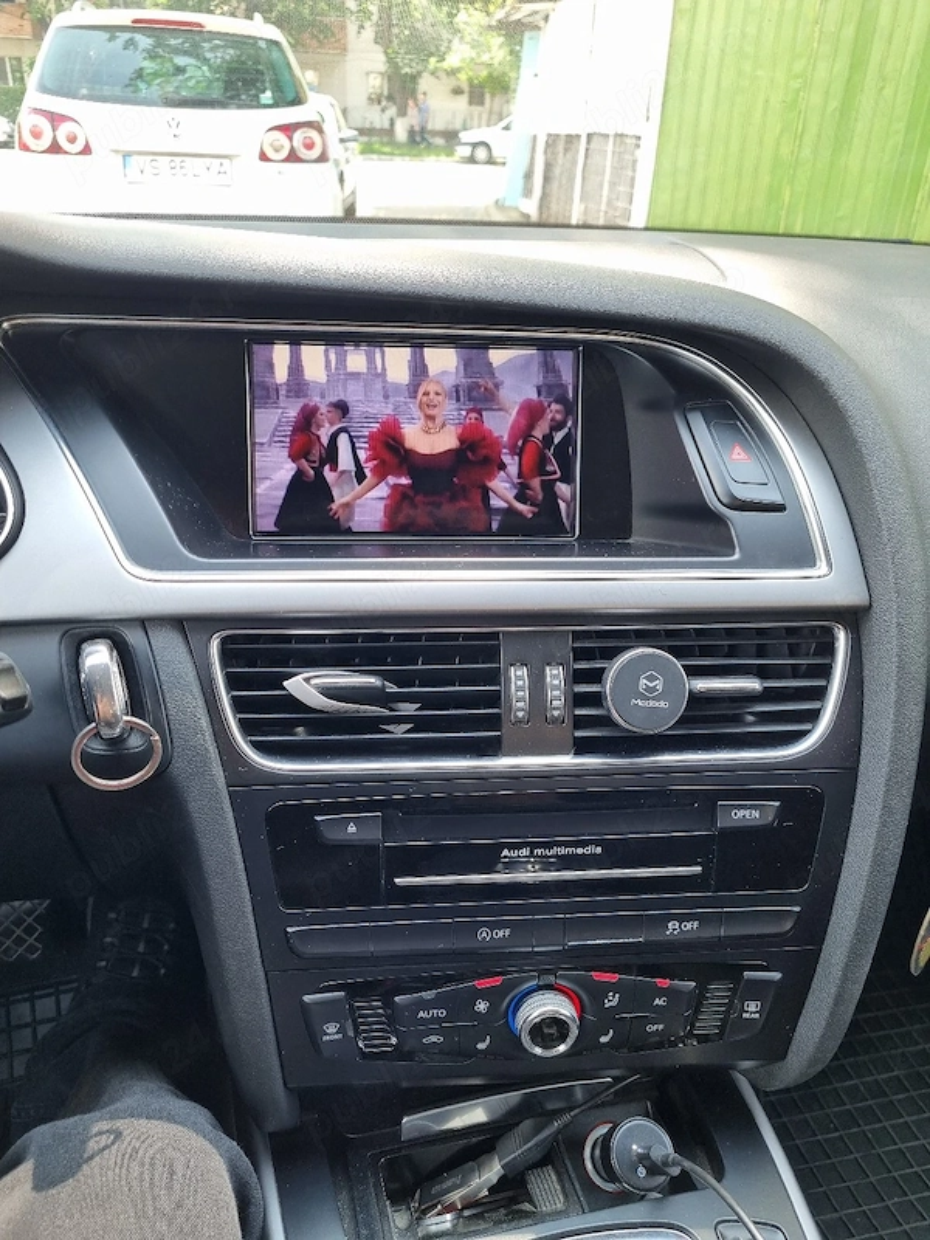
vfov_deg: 67.3
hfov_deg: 53.1
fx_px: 931
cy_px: 620
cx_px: 465
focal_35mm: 26
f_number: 1.8
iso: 50
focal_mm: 5.4
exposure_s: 1/102
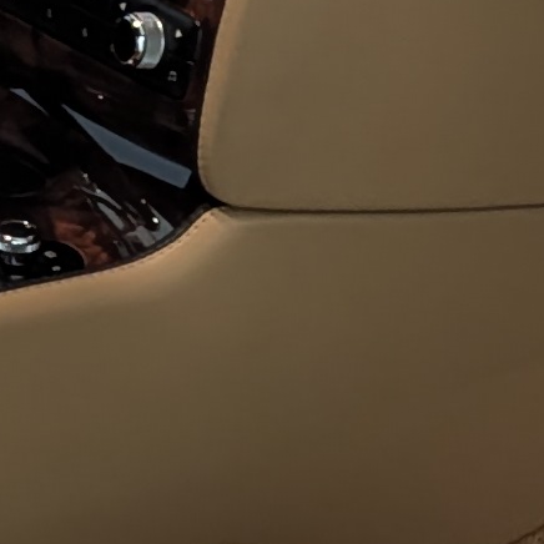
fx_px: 3538
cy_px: 712
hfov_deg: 8.7
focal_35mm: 199
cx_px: 689
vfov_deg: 8.7
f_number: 1.85
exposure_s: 1/40
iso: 2078
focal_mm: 6.81
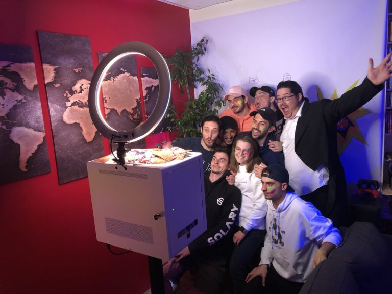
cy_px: 147
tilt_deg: -9.2
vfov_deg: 49.7
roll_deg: +5.0
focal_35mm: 28
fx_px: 317
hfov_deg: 63.4
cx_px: 196
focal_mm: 4
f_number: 1.8
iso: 100
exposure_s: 1/14
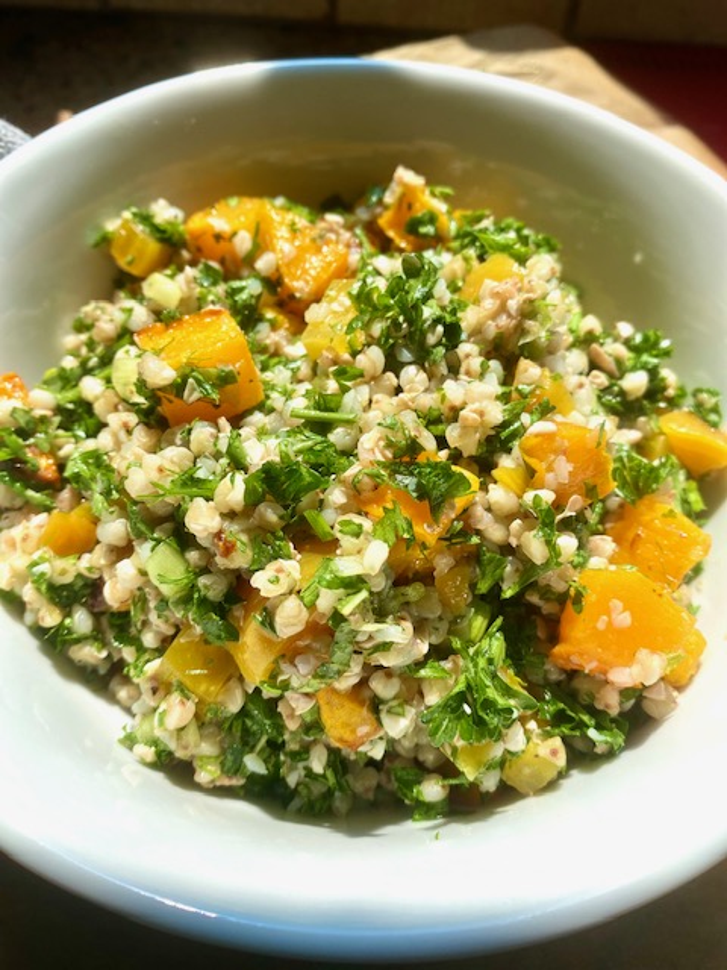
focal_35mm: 26
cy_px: 485
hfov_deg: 53.1
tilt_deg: -57.4
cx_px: 364
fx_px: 728
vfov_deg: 67.3
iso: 32
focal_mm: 4.25
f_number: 1.8
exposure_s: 1/2066
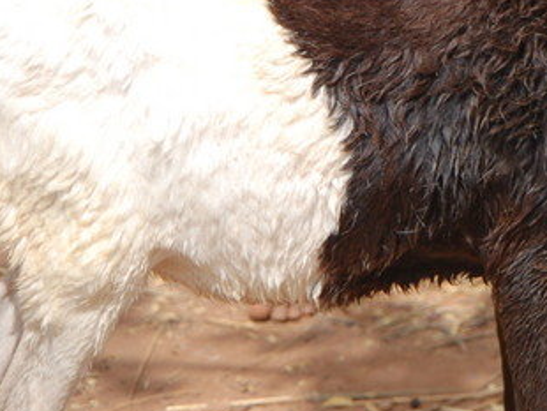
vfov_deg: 6.2
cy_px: -177
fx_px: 3764
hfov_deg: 8.1
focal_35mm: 238
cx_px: 858
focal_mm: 50
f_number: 2.8
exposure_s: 1/2000
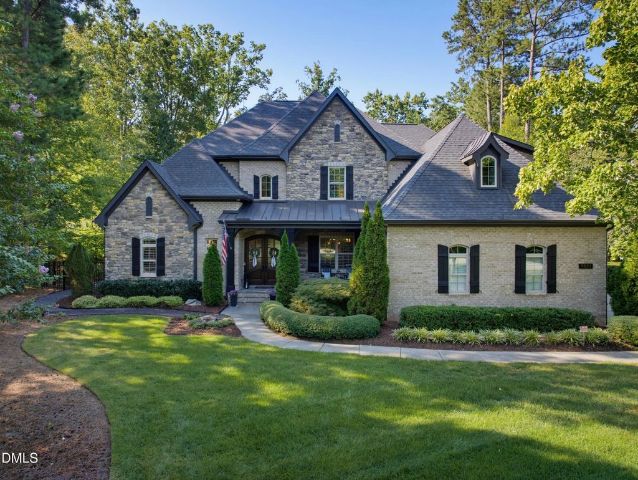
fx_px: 443
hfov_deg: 71.5
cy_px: 240
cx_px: 319
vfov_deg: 56.9
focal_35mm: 24
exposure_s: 1/640
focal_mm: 12.3
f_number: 2.8
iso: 420
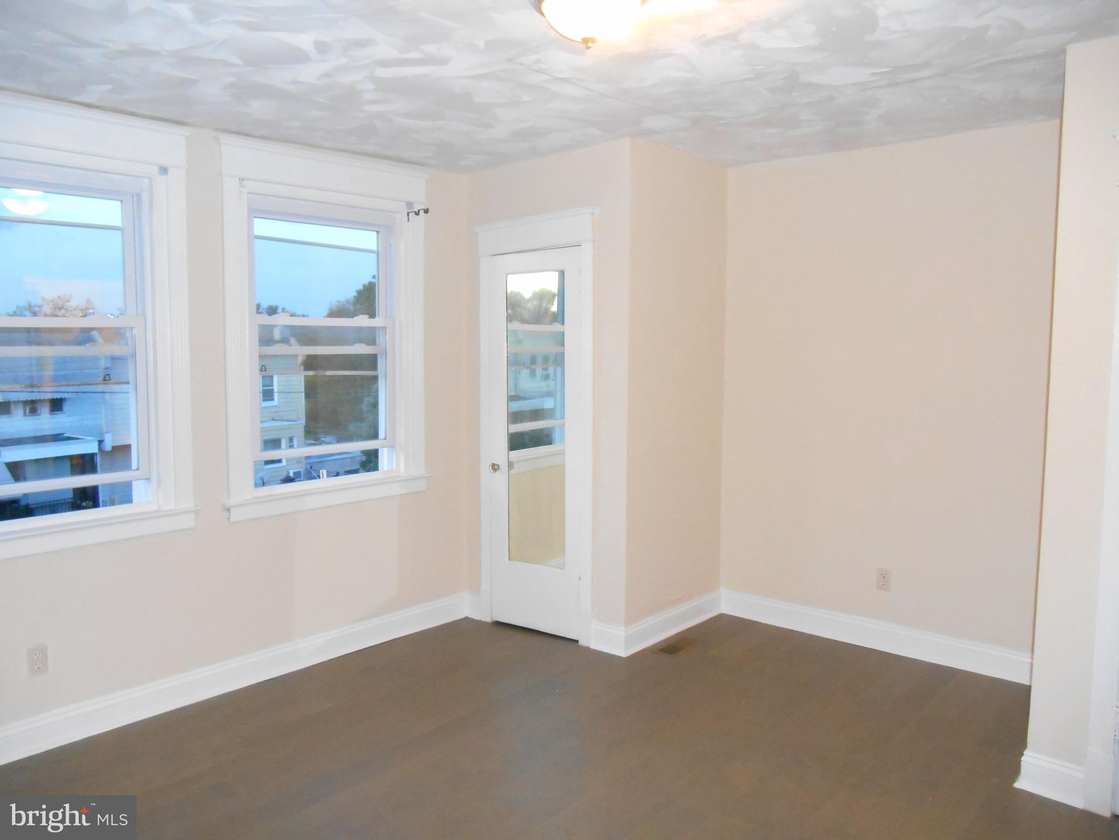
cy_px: 420
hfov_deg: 67.3
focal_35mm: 26
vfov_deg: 53.1
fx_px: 841
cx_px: 560
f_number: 3.4
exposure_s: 1/25
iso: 720
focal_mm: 4.7
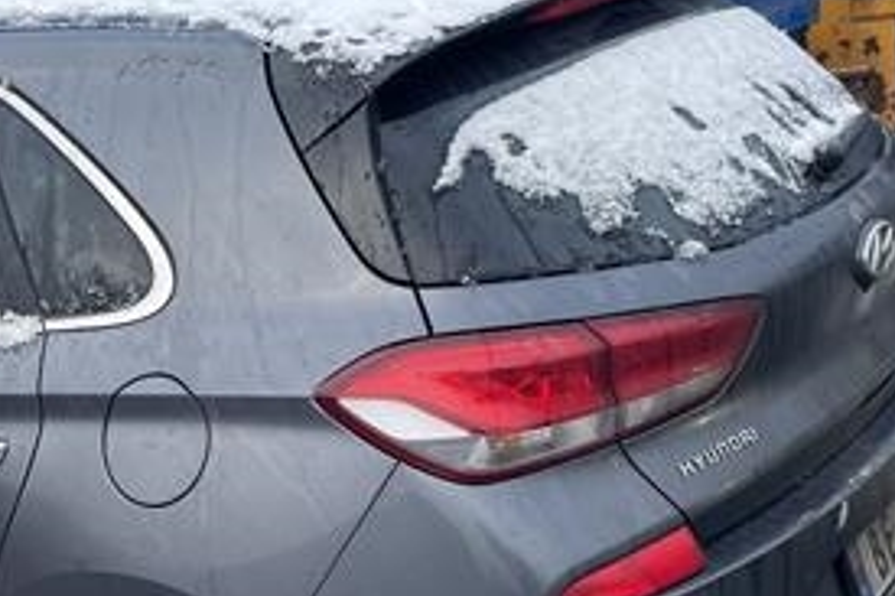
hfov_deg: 31.7
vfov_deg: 20.8
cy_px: 606
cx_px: 303
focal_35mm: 63
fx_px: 1565
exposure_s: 1/312
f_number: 1.6
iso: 32
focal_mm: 4.2
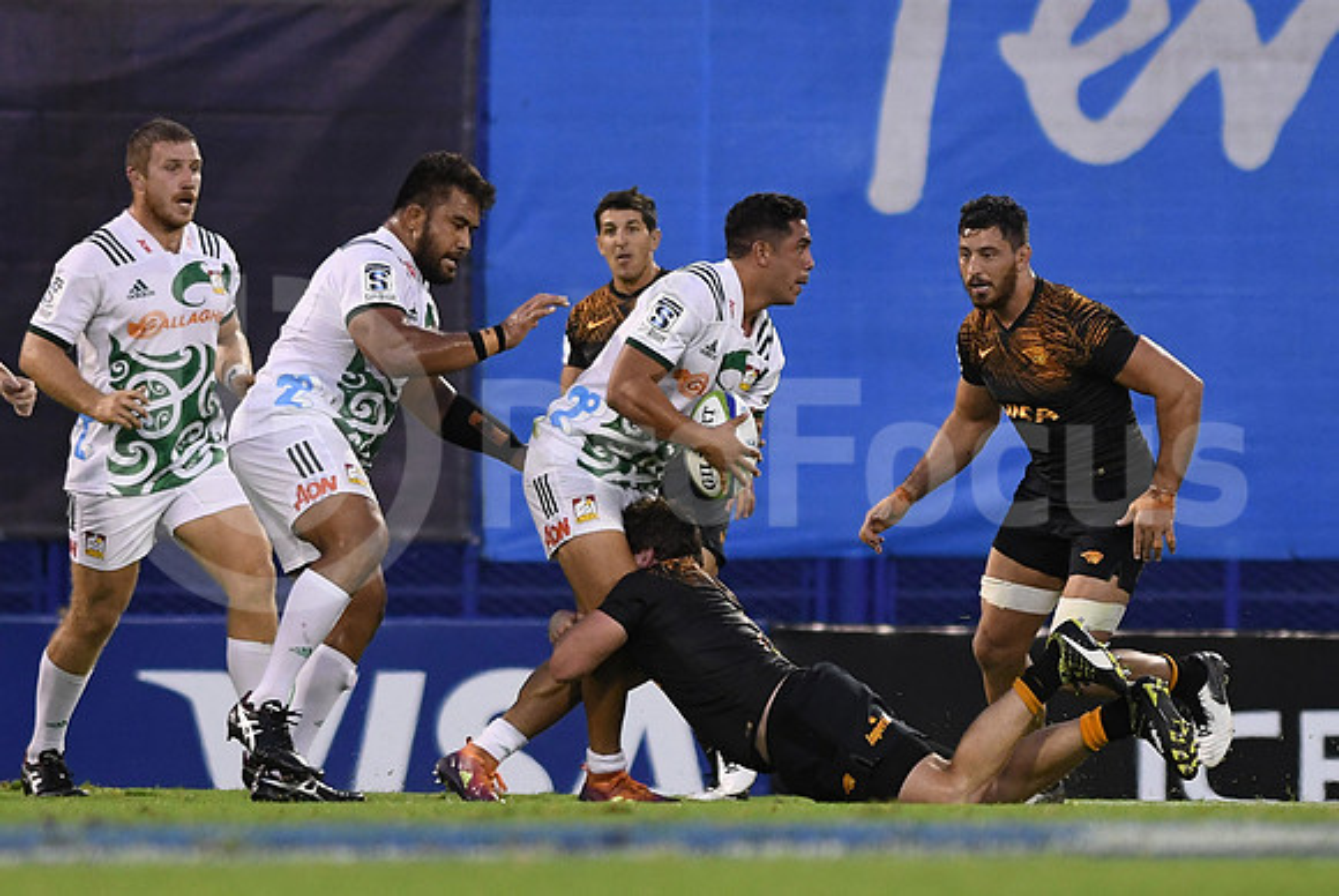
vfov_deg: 3.1
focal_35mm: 450
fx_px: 16754
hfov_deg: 4.6
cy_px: 448
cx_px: 670
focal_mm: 300
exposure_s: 1/1000
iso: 2000
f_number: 2.8
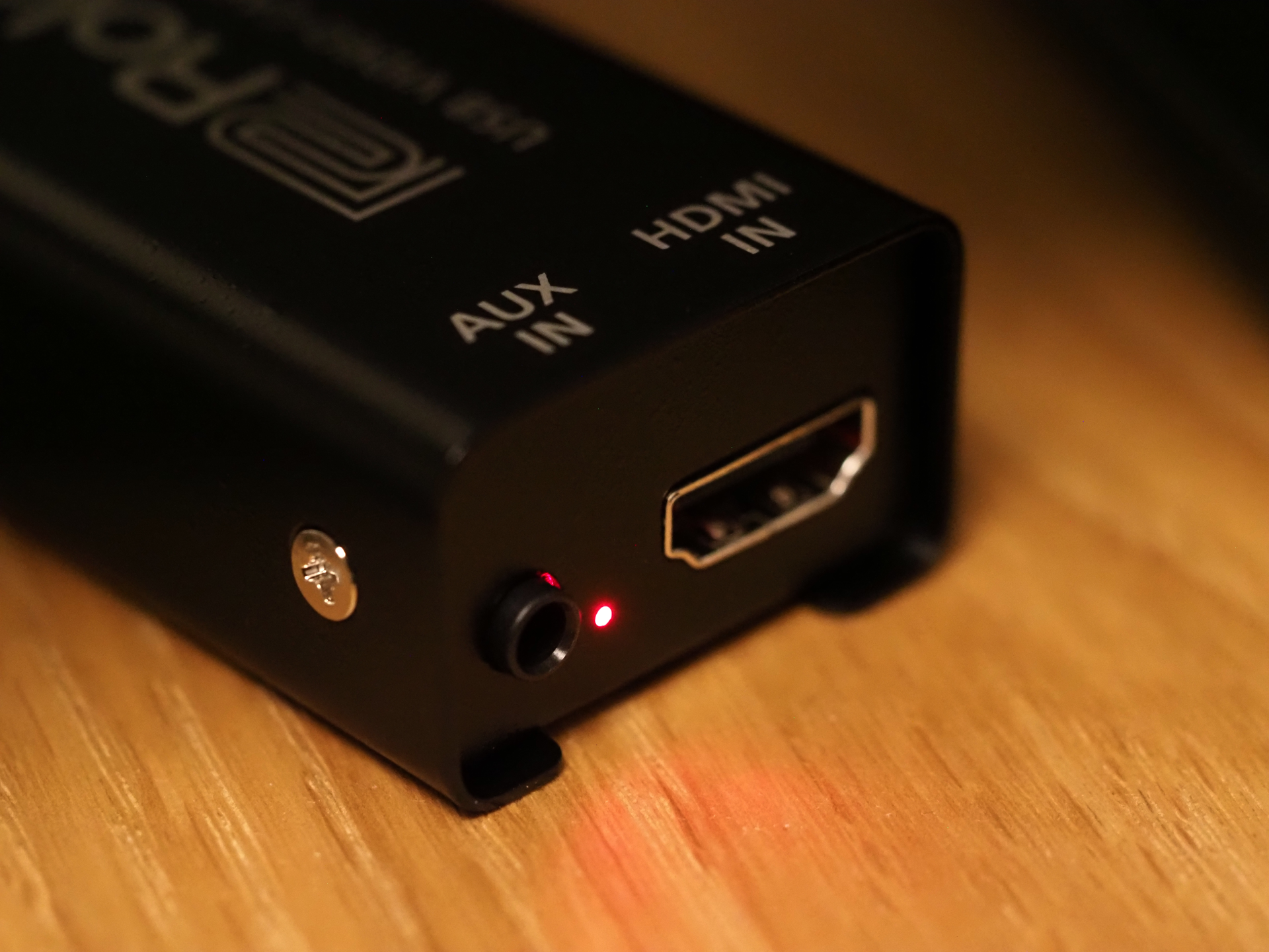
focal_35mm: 120
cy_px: 476
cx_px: 634
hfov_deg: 16.4
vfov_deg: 12.3
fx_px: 4399
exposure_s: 1/50
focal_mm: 60
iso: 6400
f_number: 2.8
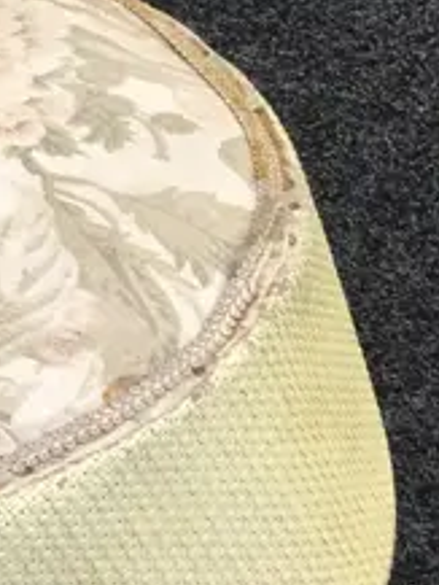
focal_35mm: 137
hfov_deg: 10.0
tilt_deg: -32.8
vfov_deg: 14.3
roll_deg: +4.0
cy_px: 148
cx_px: -452
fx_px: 2314
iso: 40
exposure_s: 1/17
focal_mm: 4.15
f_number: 2.2
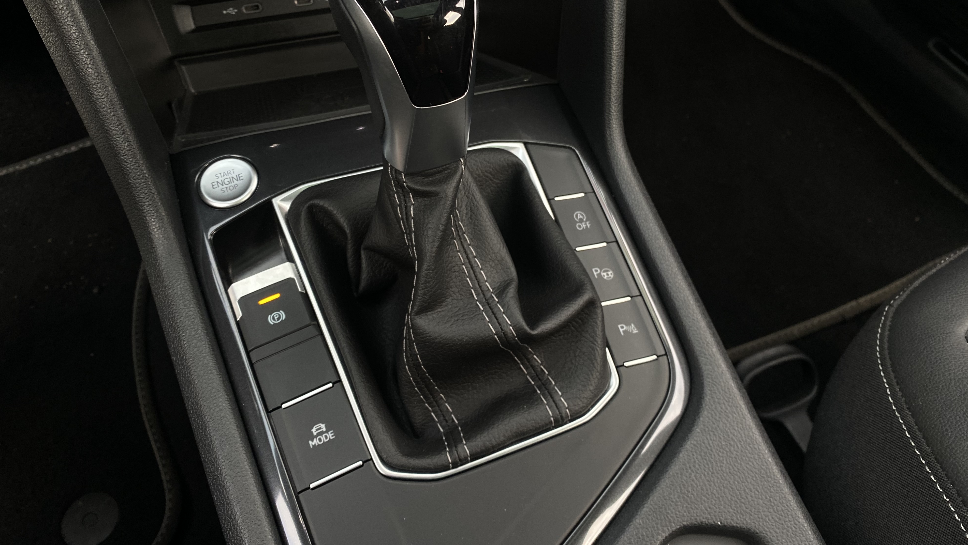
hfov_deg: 66.1
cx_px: 477
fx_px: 744
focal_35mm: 29
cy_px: 178
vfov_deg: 39.7
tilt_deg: -49.5
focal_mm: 4.25
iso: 125
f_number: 1.8
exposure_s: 1/121
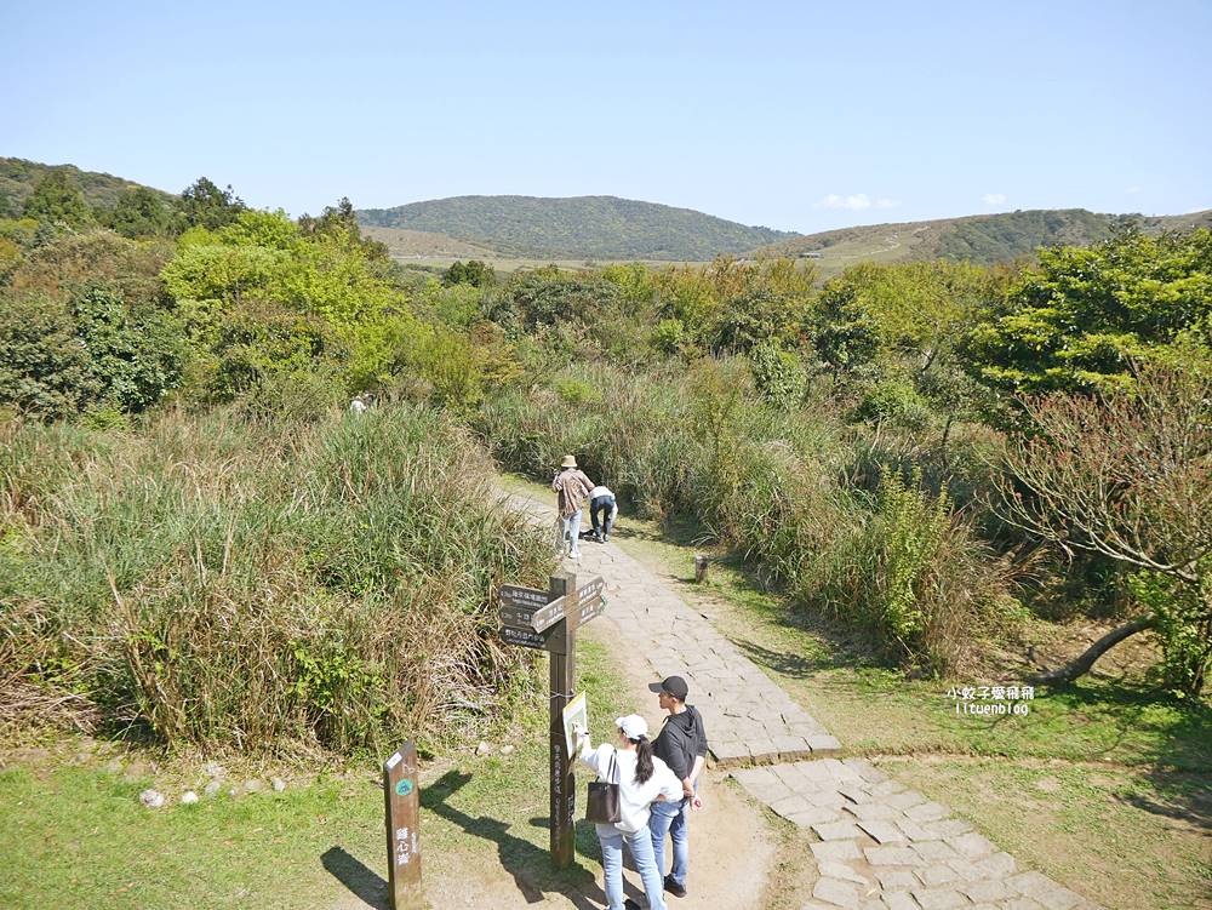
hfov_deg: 63.4
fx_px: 981
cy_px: 455
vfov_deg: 49.8
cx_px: 606
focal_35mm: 28
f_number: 4.5
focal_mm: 14
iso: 200
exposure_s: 1/800
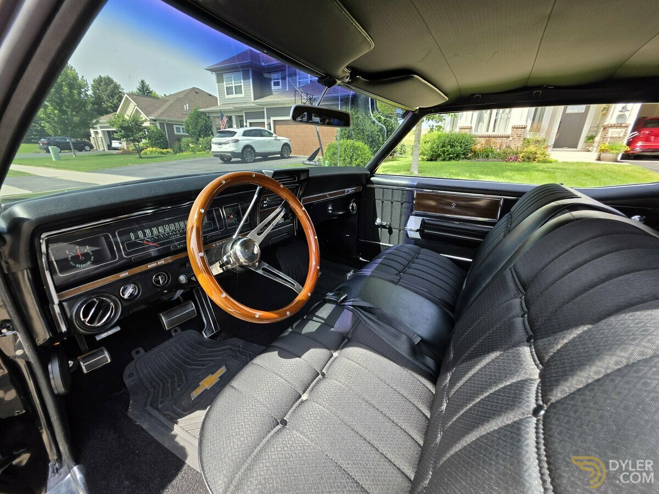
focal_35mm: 13
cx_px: 330
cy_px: 247
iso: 40
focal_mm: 2.2
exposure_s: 1/258
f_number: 1.9
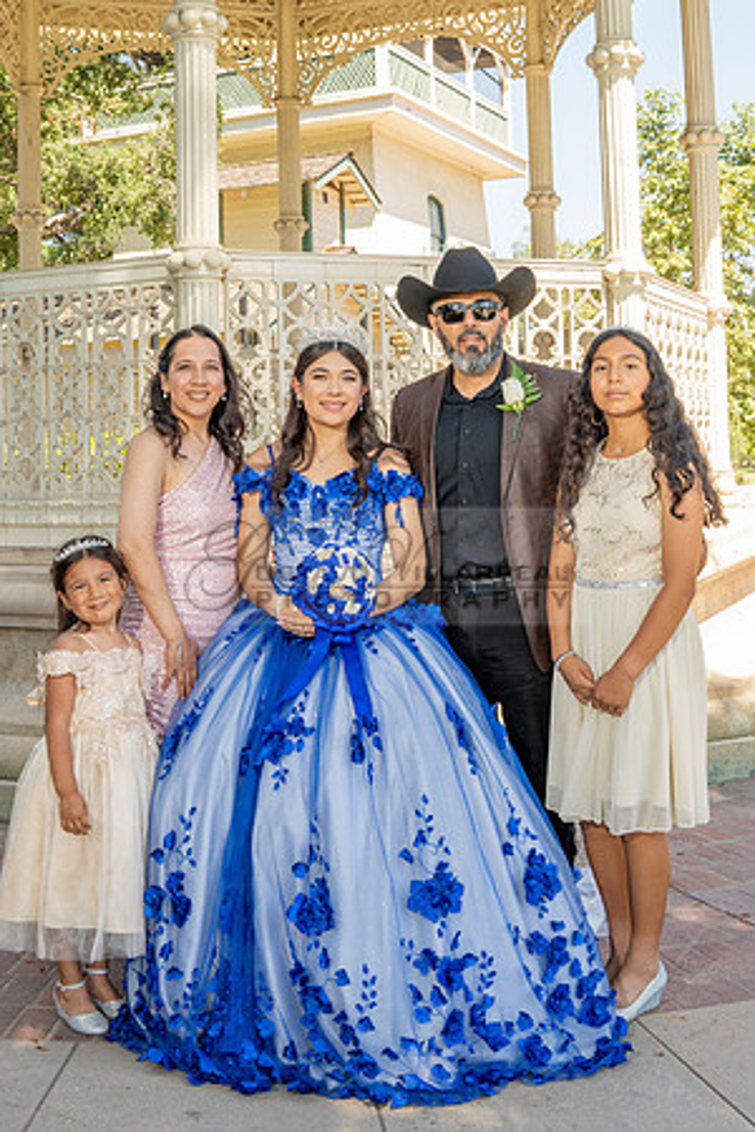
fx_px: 1414
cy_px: 431
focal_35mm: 45
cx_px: 310
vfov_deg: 43.3
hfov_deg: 29.8
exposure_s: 1/200
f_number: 4.5
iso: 125
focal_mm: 24
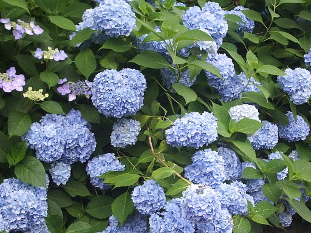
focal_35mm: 62
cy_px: 116
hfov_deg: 31.2
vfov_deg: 23.7
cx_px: 156
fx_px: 557
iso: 50
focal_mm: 10.2
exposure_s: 1/100
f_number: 3.5
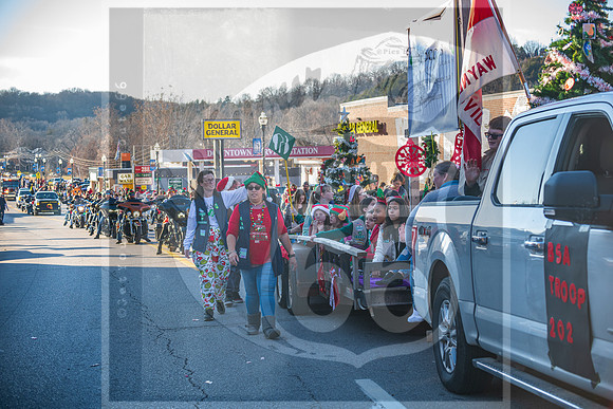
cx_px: 323
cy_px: 196
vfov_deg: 19.8
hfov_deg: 29.3
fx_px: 1171
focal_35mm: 69
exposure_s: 1/320
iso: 280
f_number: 6.3
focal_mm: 60
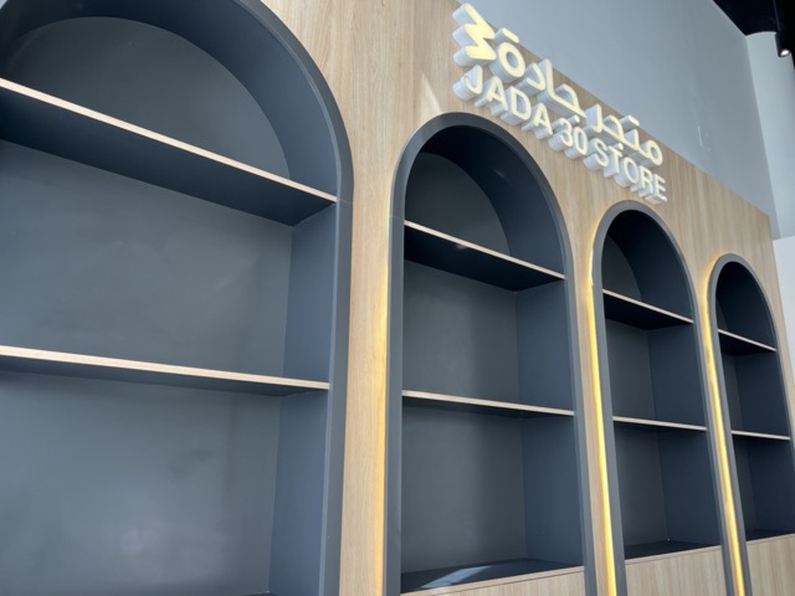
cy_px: 298
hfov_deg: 67.3
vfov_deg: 53.1
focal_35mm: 26
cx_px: 398
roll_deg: -0.6
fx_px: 597
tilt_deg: +16.0
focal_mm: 5.7
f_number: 1.5
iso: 40
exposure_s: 1/265
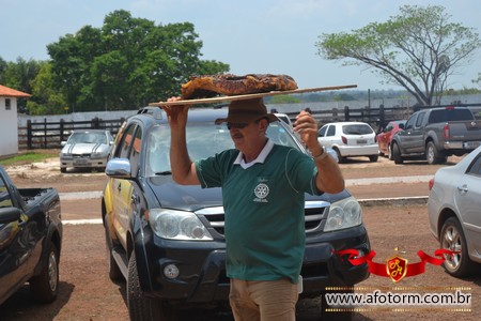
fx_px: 882
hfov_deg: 30.5
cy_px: 160
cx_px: 240
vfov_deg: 20.6
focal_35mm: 66
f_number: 9
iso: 100
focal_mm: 44
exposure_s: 1/320
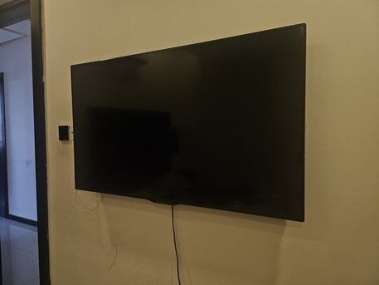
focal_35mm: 24
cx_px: 190
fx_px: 263
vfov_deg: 56.8
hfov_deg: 71.6
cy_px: 142
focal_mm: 5
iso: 200
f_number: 1.8
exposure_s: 1/100
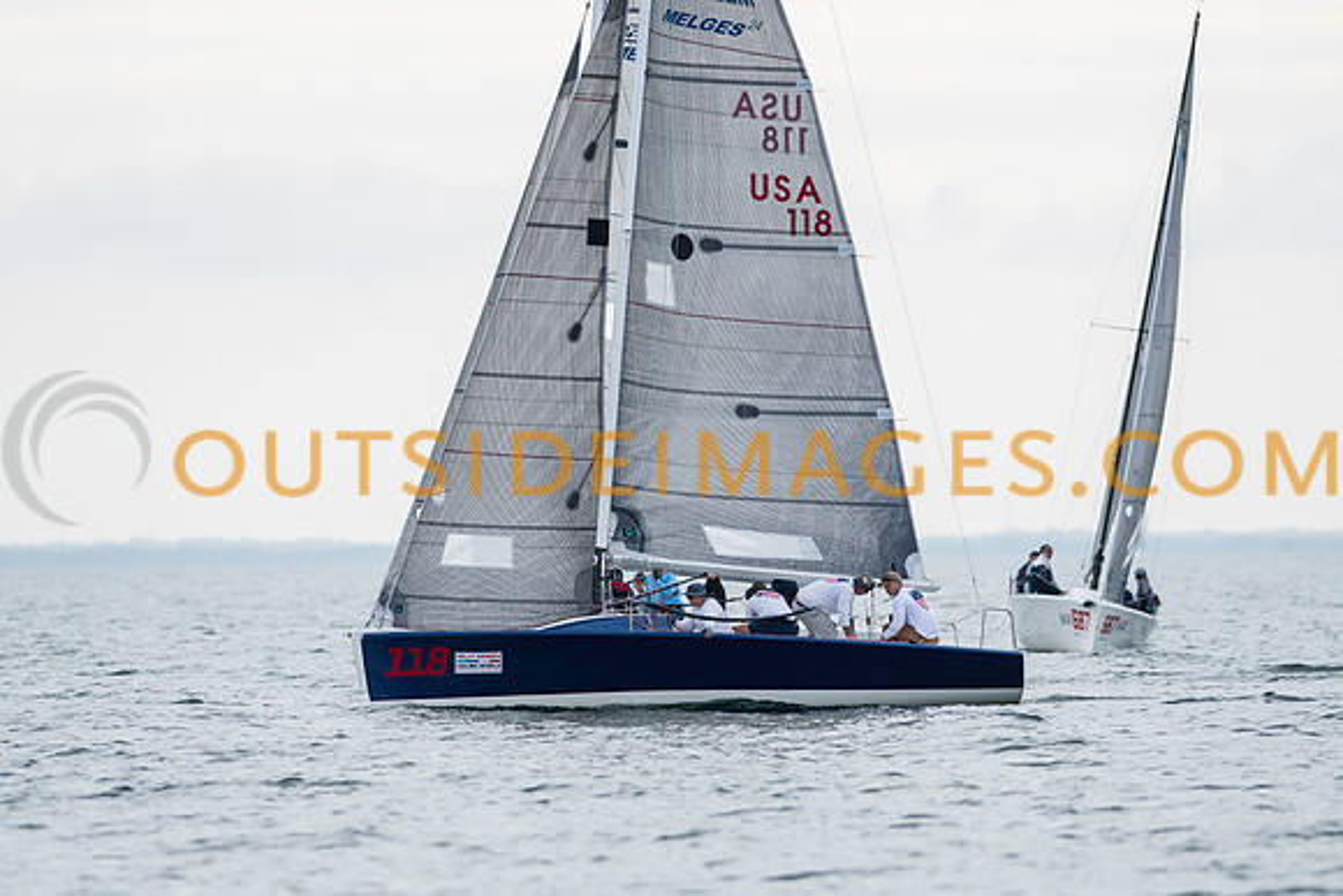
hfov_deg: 4.6
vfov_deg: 3.1
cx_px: 672
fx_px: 16791
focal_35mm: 450
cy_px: 448
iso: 200
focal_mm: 300
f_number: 5
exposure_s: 1/2000
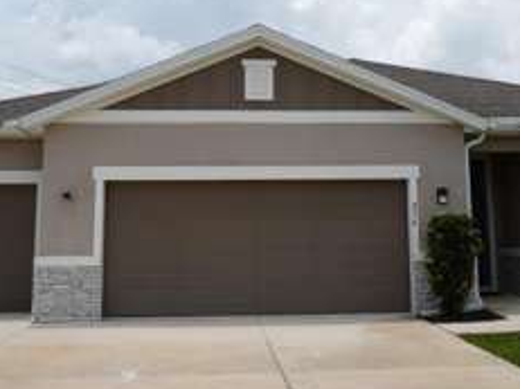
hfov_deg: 39.6
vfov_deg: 29.7
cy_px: 93
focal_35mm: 48
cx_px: 284
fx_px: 721
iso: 100
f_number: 5
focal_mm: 16
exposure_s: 1/1250
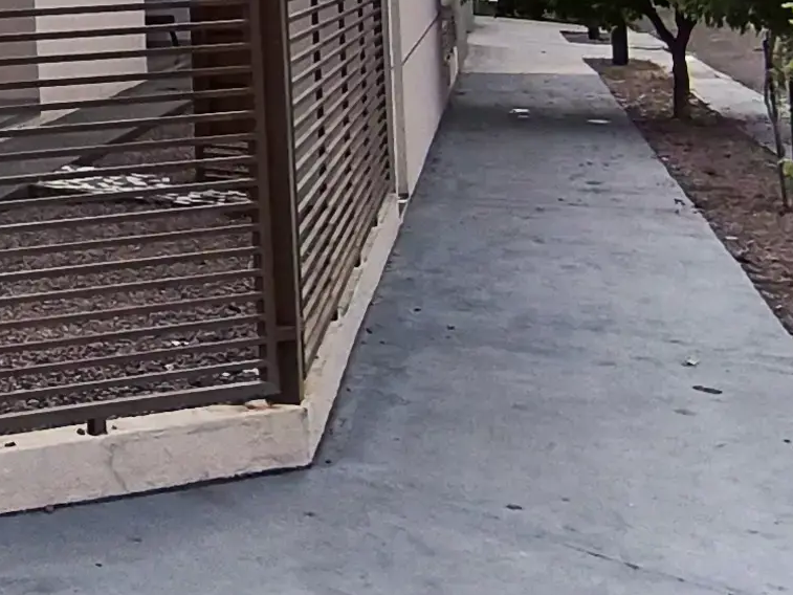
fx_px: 1581
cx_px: -409
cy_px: -38
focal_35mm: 69
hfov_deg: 22.7
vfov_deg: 20.4
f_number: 2.2
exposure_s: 1/3913
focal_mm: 1.65
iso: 50
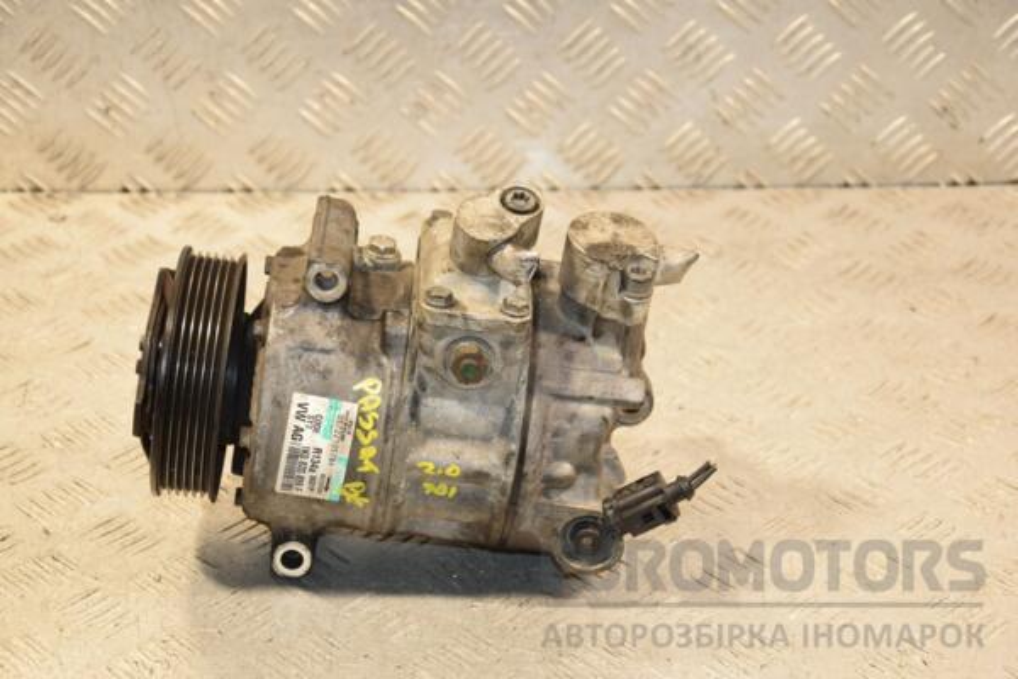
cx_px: 509
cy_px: 340
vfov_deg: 17.5
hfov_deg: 26.0
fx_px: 2205
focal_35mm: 78
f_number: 5.6
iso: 800
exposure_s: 1/200
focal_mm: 52
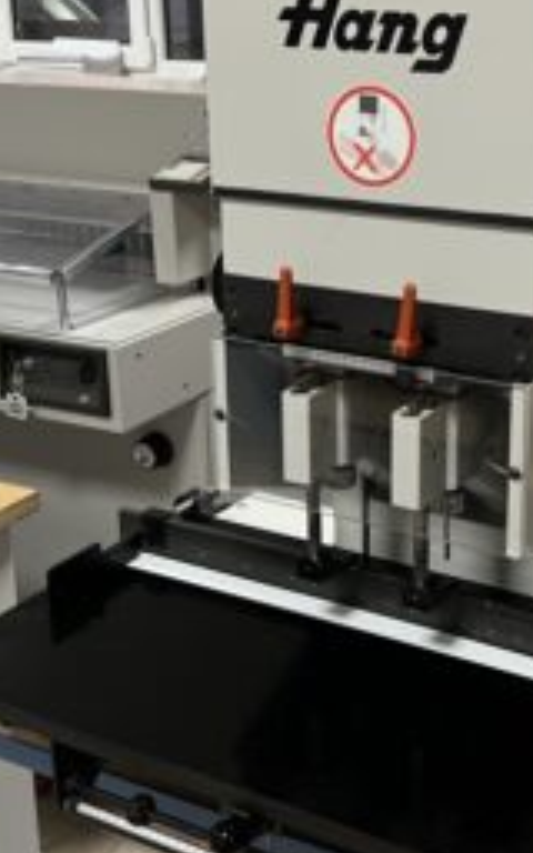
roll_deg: +0.2
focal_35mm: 56
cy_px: 393
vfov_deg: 36.3
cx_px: 383
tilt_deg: -18.1
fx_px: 1302
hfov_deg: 23.0
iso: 250
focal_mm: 5.7
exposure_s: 1/50
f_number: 1.5
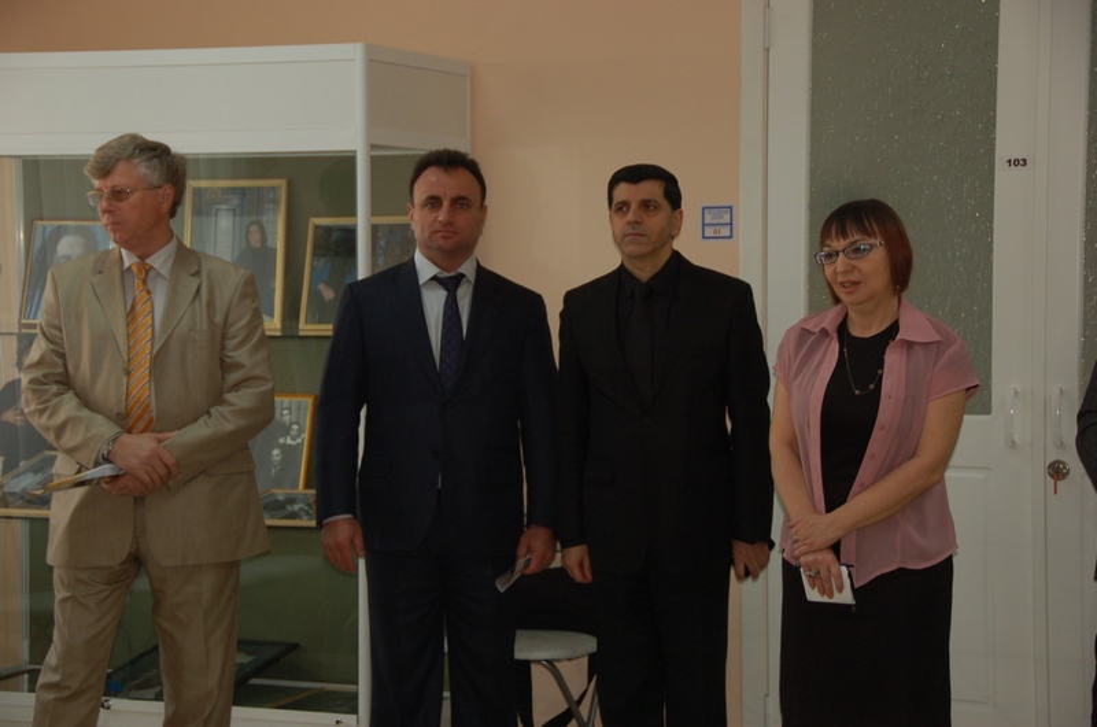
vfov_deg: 16.5
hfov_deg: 24.7
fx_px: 2509
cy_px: 364
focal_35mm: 82
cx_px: 548
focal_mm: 55
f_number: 4.8
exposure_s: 1/60
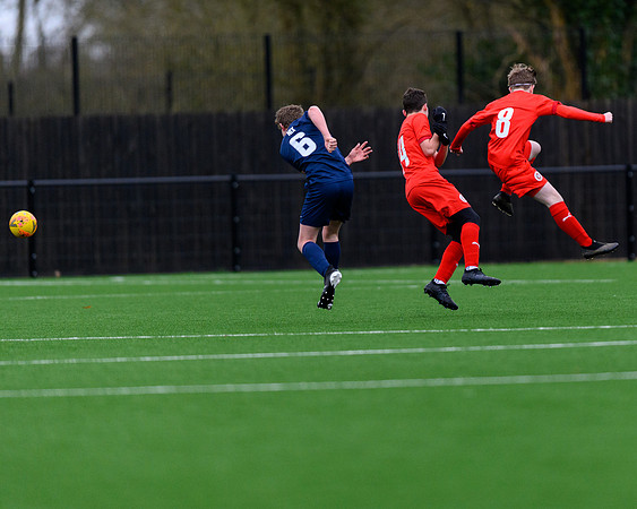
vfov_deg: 2.9
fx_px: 10014
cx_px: 438
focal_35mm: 531
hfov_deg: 3.6
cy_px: 296
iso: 3200
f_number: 2.8
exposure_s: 1/2000
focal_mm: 400
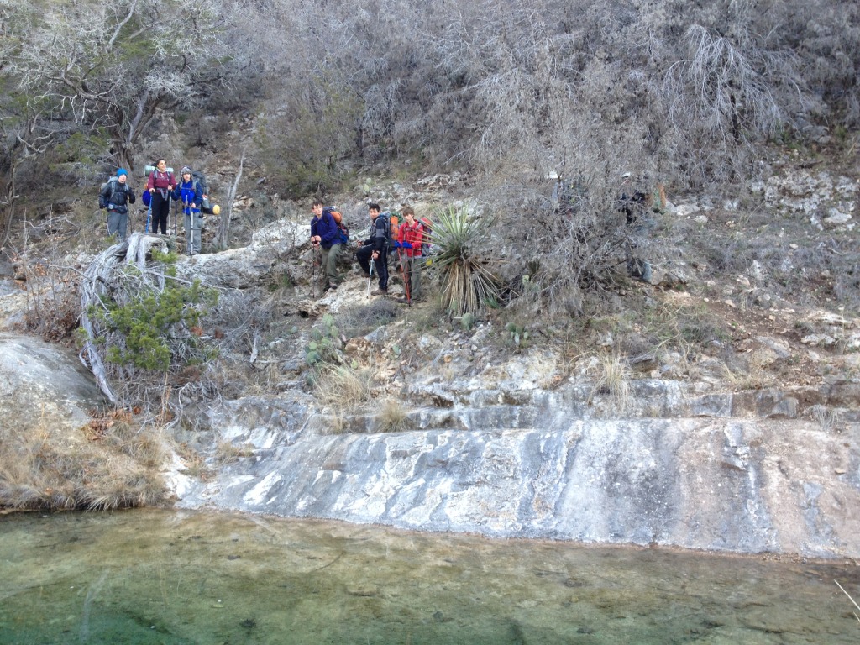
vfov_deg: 40.7
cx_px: 430
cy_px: 322
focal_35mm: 35
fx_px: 870
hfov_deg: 52.6
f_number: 2.4
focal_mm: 4.28
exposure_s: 1/60
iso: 50
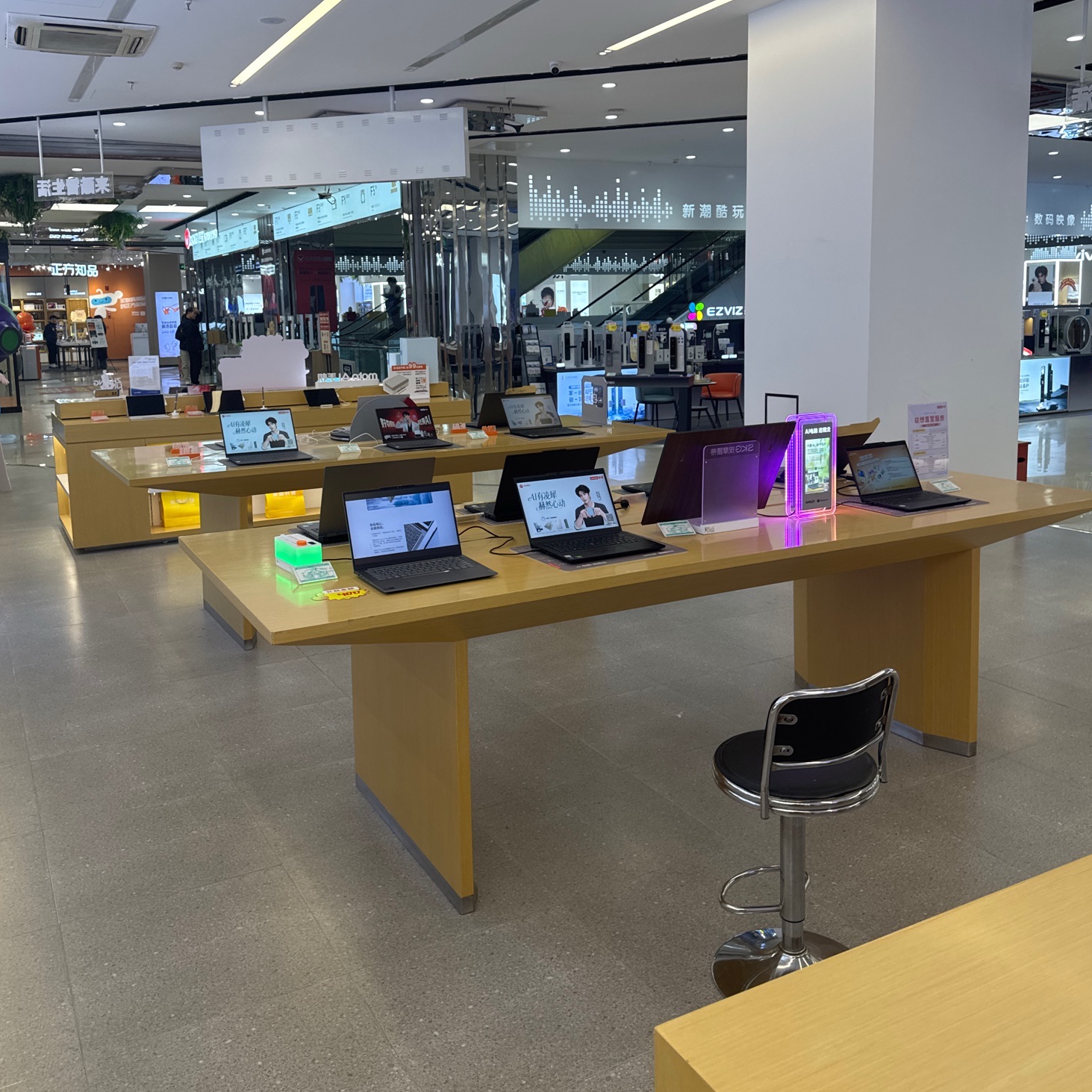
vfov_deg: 55.2
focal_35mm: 29
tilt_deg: -9.2
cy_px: 438
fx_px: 1035
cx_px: 538
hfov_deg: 55.6
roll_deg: +0.7
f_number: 1.78
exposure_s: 1/100
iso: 64
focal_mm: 6.76
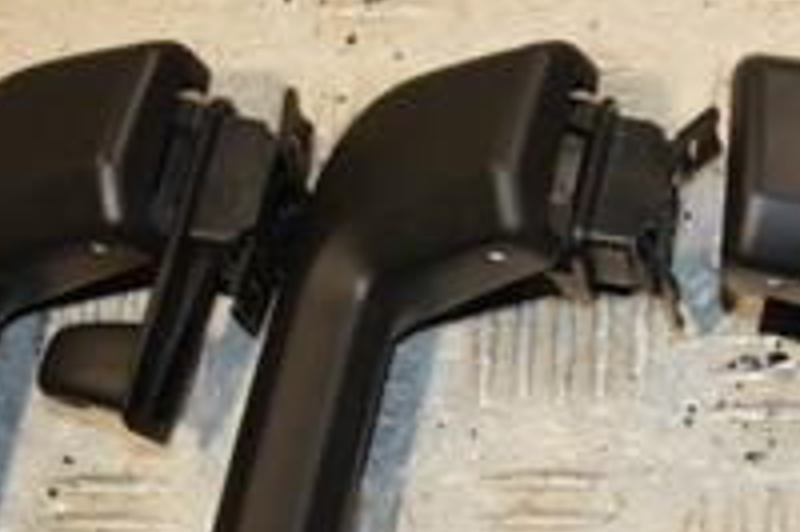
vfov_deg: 10.7
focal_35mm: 126
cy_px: 588
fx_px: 2798
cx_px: 656
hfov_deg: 16.1
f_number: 7.1
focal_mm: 28
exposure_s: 1/200
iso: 800
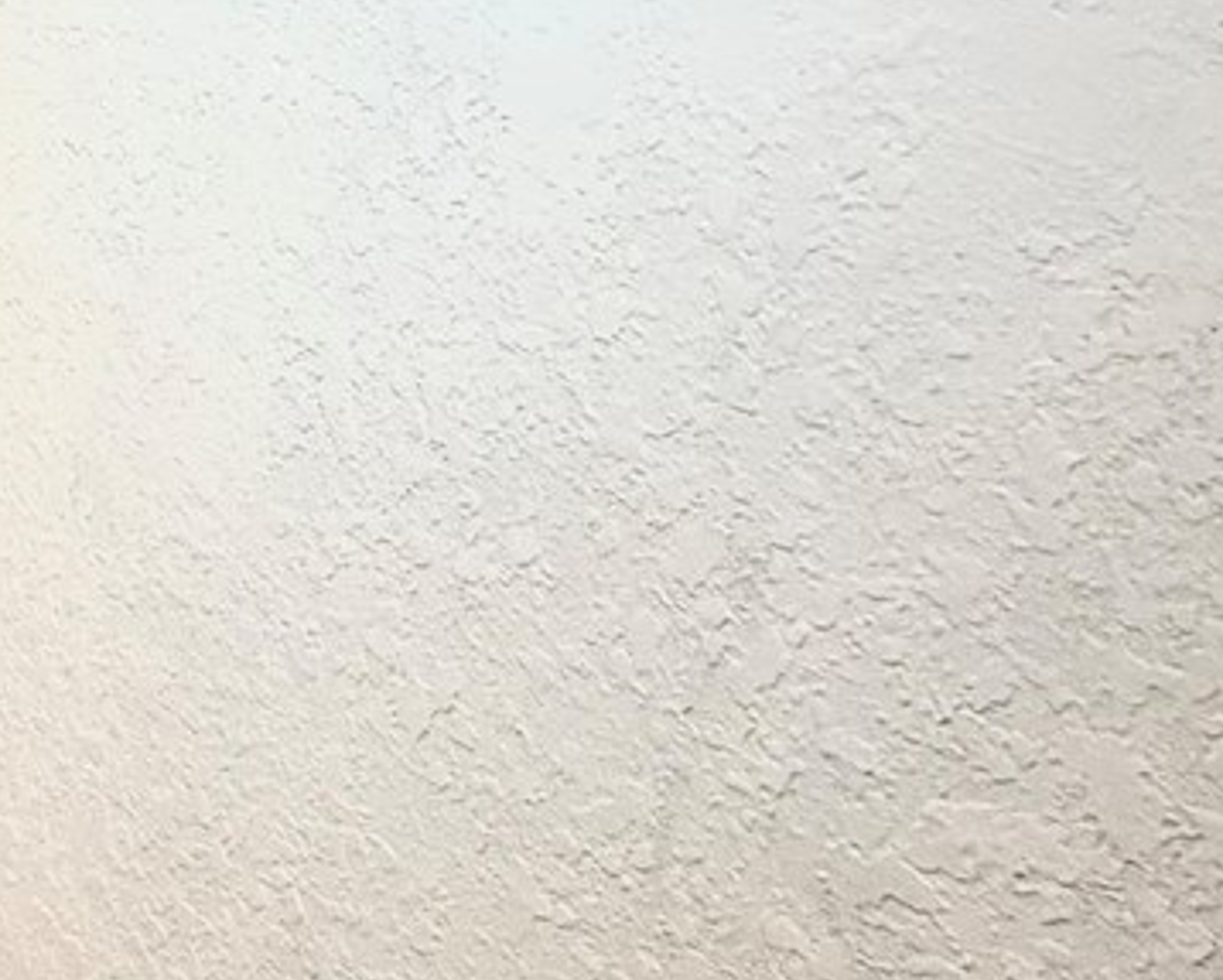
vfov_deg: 25.0
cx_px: -1001
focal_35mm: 61
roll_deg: +0.3
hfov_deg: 20.8
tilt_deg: -23.8
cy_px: 379
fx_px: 2210
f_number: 2.2
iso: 250
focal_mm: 2.22
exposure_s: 1/120
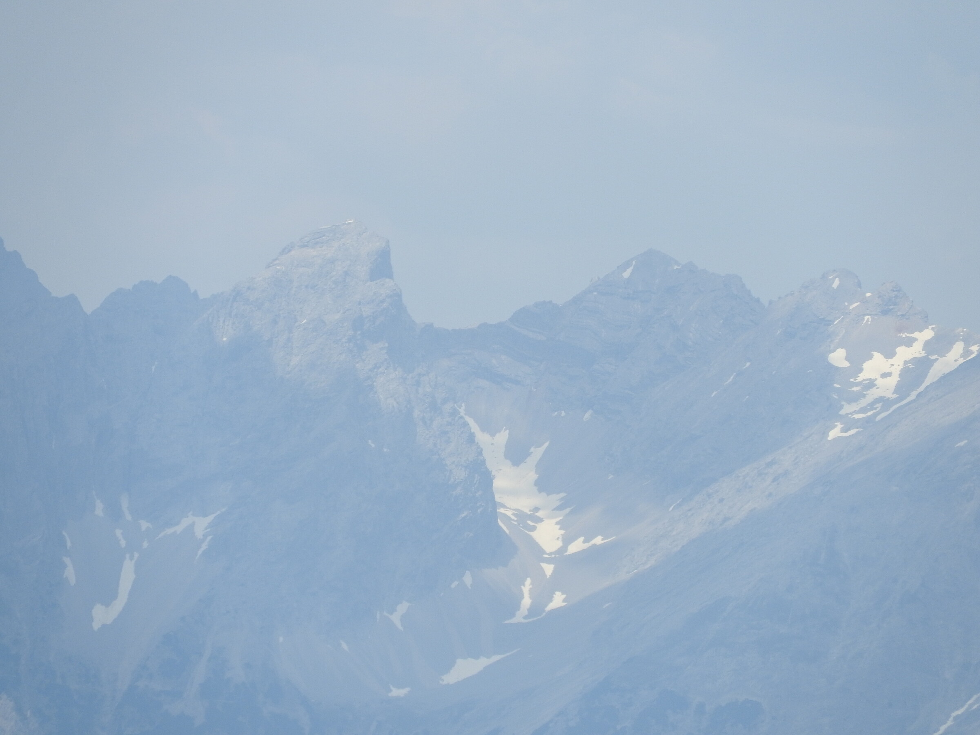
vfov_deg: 2.1
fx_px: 19817
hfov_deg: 2.8
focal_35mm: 700
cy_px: 368
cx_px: 490
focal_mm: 125.4
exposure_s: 1/800
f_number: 5.6
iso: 100
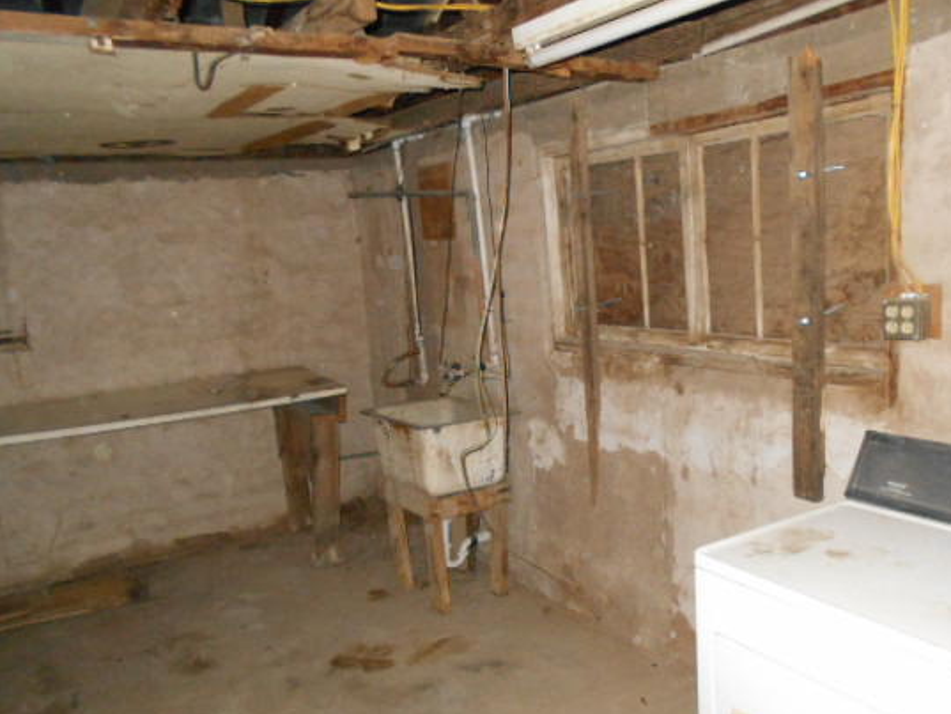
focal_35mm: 31
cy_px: 411
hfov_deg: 58.1
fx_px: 852
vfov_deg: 45.3
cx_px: 537
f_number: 3.2
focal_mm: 4.6
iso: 500
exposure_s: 1/25
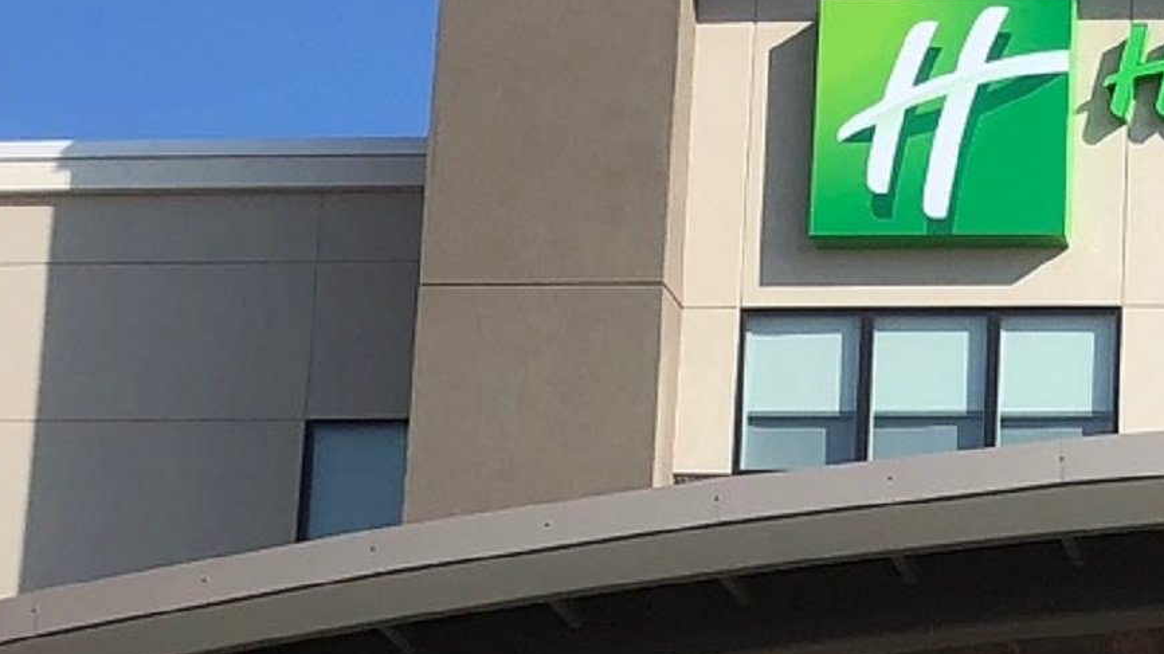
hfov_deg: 14.7
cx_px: 1535
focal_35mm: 140
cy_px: 1081
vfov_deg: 8.4
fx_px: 4320
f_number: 1.8
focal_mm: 3.99
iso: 20
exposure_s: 1/1736
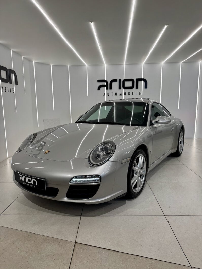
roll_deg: +2.2
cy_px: 134
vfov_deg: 71.6
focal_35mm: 24
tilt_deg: -9.6
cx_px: 101
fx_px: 187
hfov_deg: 56.8
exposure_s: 1/100
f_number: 1.78
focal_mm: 6.76
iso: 100
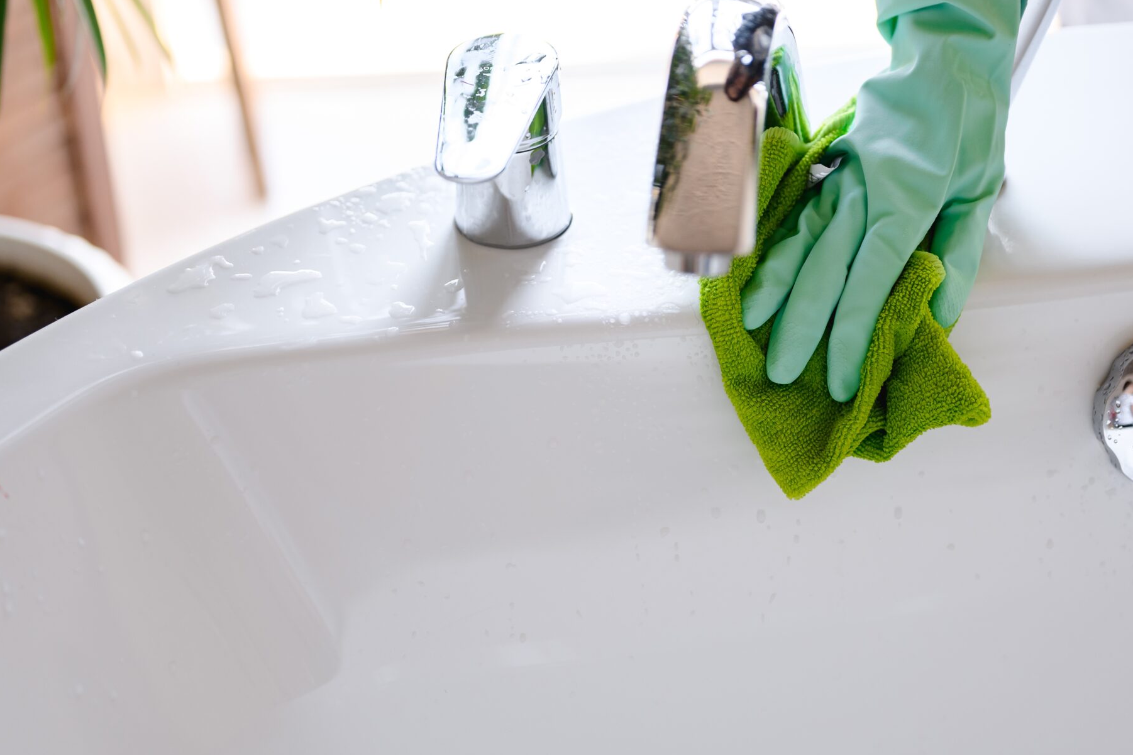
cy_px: 288
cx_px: 692
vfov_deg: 19.2
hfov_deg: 28.4
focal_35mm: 71
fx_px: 2234
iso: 200
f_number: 1.8
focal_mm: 50
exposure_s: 1/125
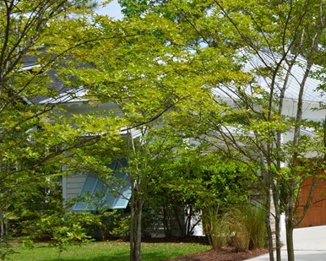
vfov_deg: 16.2
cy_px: 133
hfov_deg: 18.3
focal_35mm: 95
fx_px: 917
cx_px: 458
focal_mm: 24
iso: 400
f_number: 11
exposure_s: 1/500
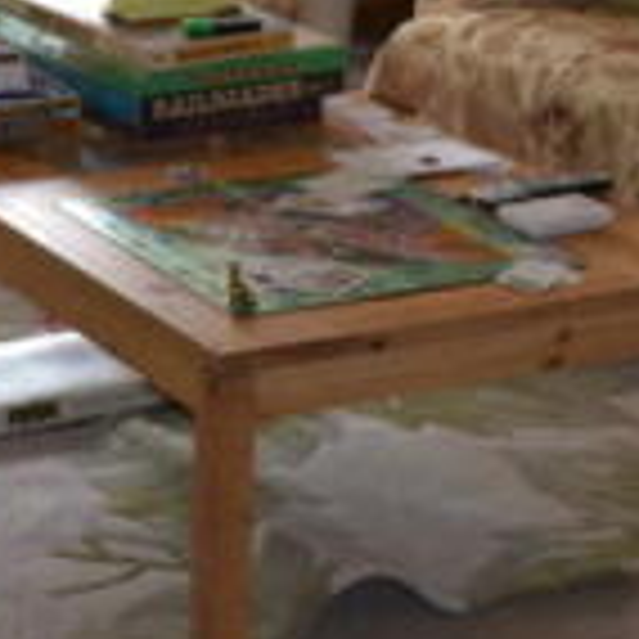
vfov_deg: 13.1
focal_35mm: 129
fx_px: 2694
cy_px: -187
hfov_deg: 13.4
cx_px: 43
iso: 125
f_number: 3.8
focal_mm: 22
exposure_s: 1/30
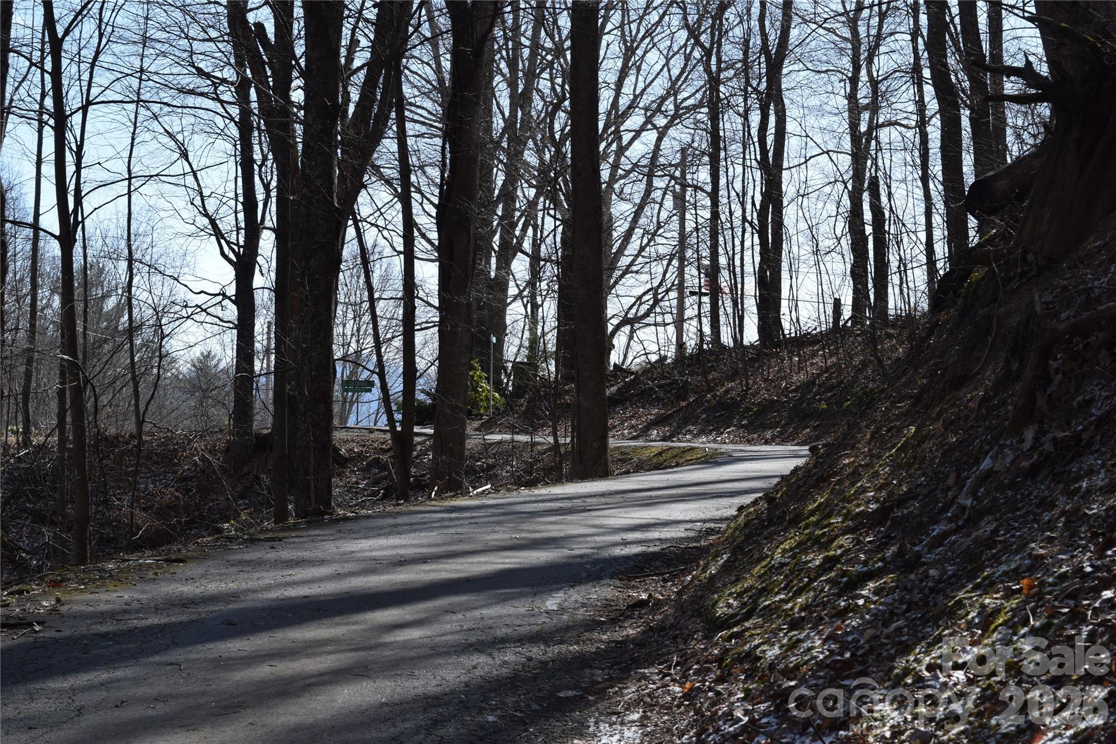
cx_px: 558
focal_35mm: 82
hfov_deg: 24.6
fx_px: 2557
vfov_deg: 16.6
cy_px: 372
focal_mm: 55
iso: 200
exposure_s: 1/320
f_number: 9
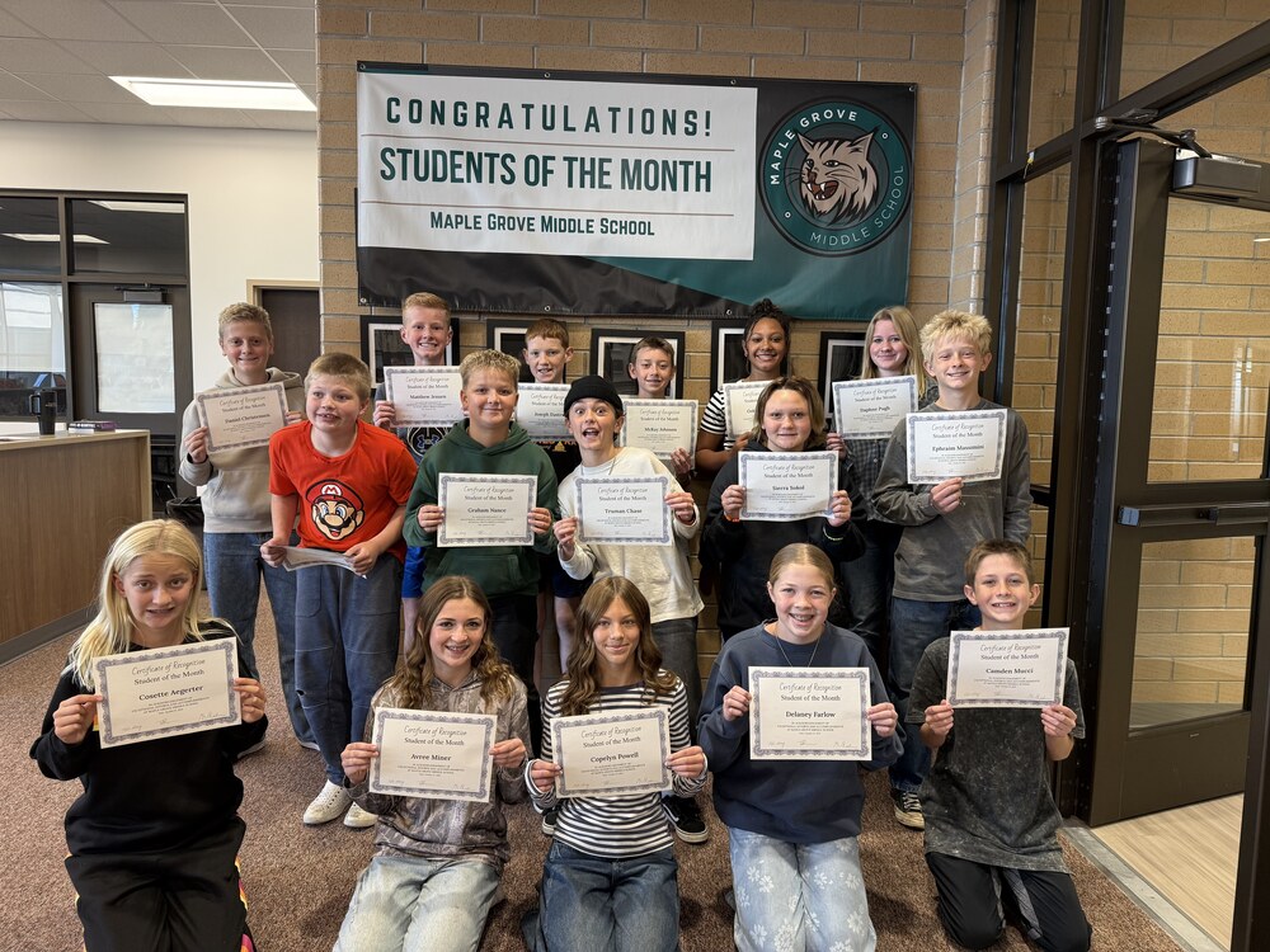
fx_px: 881
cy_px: 476
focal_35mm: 24
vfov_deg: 56.8
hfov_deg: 71.6
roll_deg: -1.0
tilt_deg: -5.0
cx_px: 635
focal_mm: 6.76
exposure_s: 1/60
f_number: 1.78
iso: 125
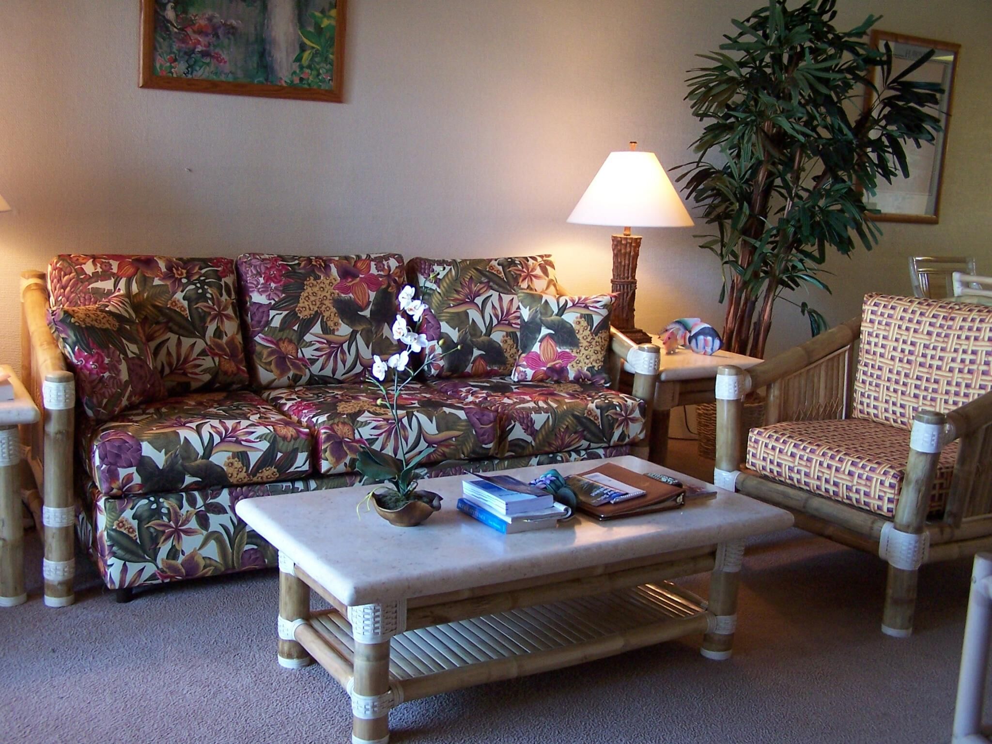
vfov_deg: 37.7
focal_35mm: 38
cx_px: 496
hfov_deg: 49.0
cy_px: 372
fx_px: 1089
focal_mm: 6.3
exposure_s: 1/30
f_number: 2.8
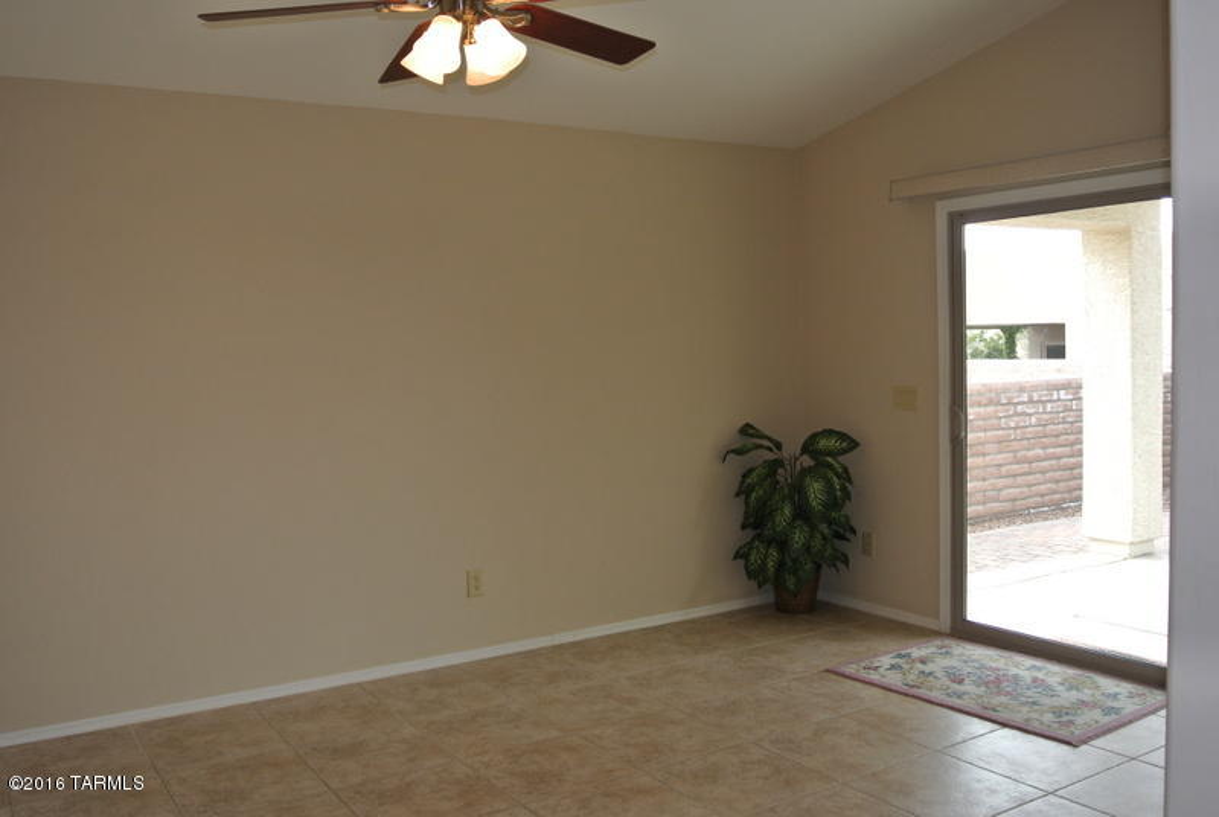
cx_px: 610
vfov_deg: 42.5
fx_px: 1051
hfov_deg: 60.2
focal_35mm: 31
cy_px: 408
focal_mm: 11.8
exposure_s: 1/60
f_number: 3.8
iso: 110
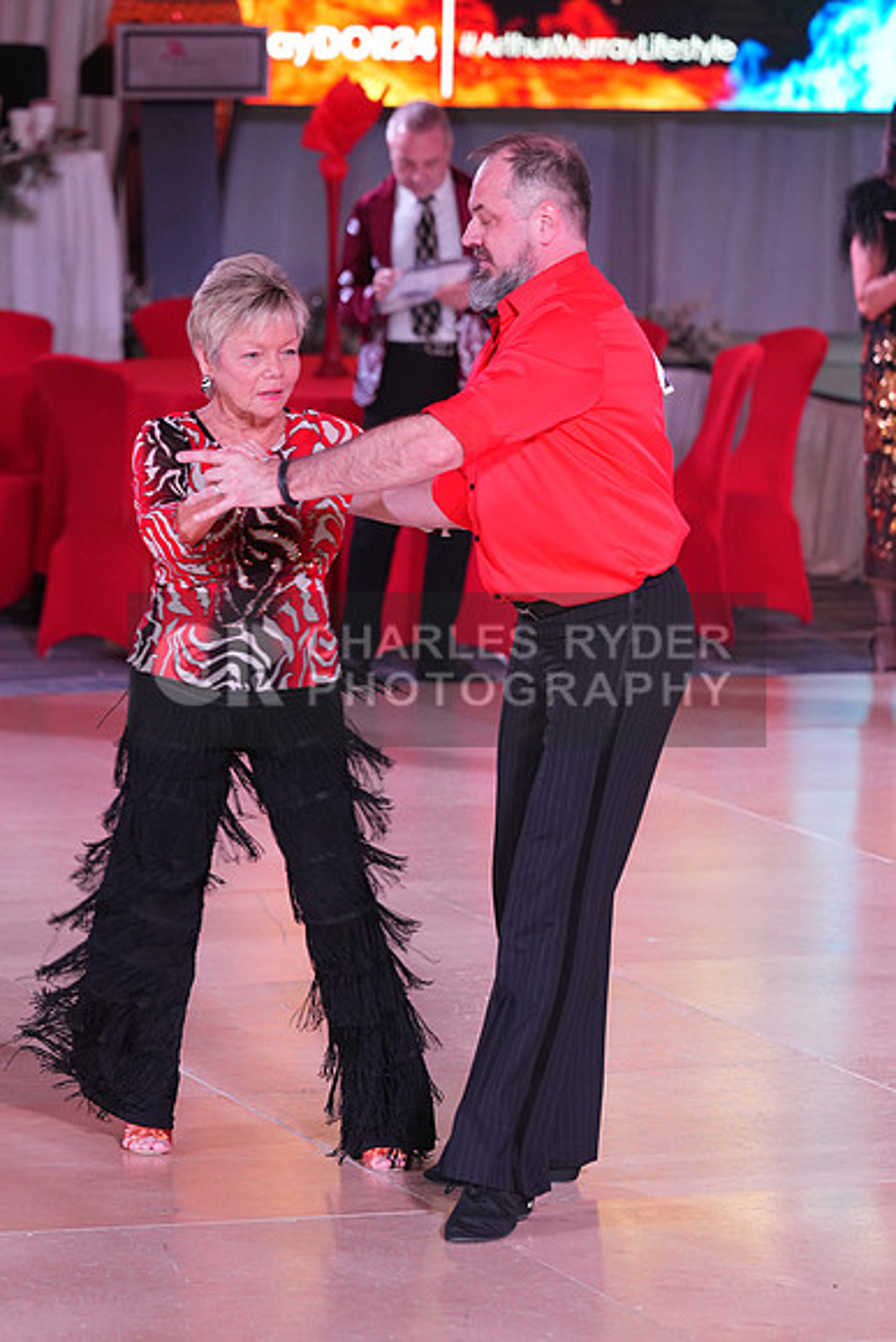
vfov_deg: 11.4
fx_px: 6715
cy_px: 671
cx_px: 448
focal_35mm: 180
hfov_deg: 7.6
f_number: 5
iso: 2000
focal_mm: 180
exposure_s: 1/250
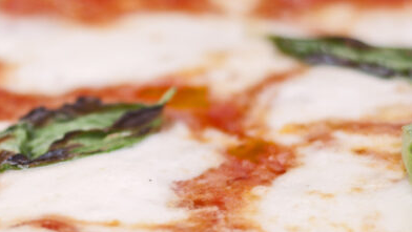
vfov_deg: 6.8
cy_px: 171
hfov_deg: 11.9
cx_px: 160
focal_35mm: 180
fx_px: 1967
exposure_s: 1/200
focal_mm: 50
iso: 100
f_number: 2.8
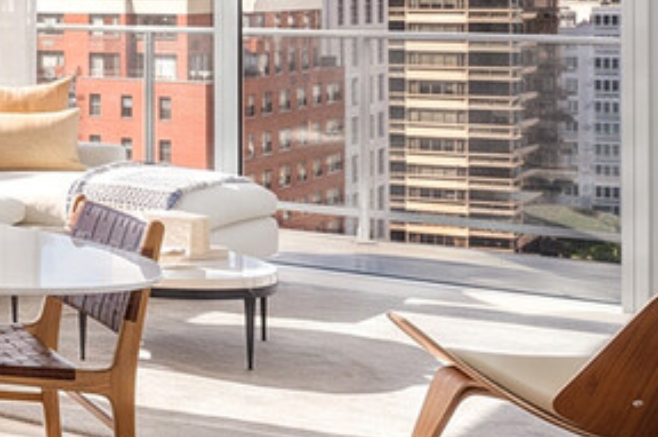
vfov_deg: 18.1
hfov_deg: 18.1
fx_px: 1332
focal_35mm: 73
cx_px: -676
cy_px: -18
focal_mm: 14
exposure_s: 1/10
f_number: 14
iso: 250
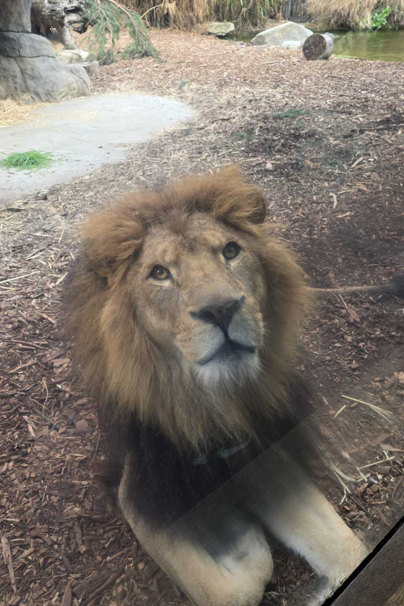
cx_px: 152
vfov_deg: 58.7
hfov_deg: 40.8
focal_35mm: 32
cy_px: 303
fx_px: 538
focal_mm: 6.2
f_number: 1.7
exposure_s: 1/180
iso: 80
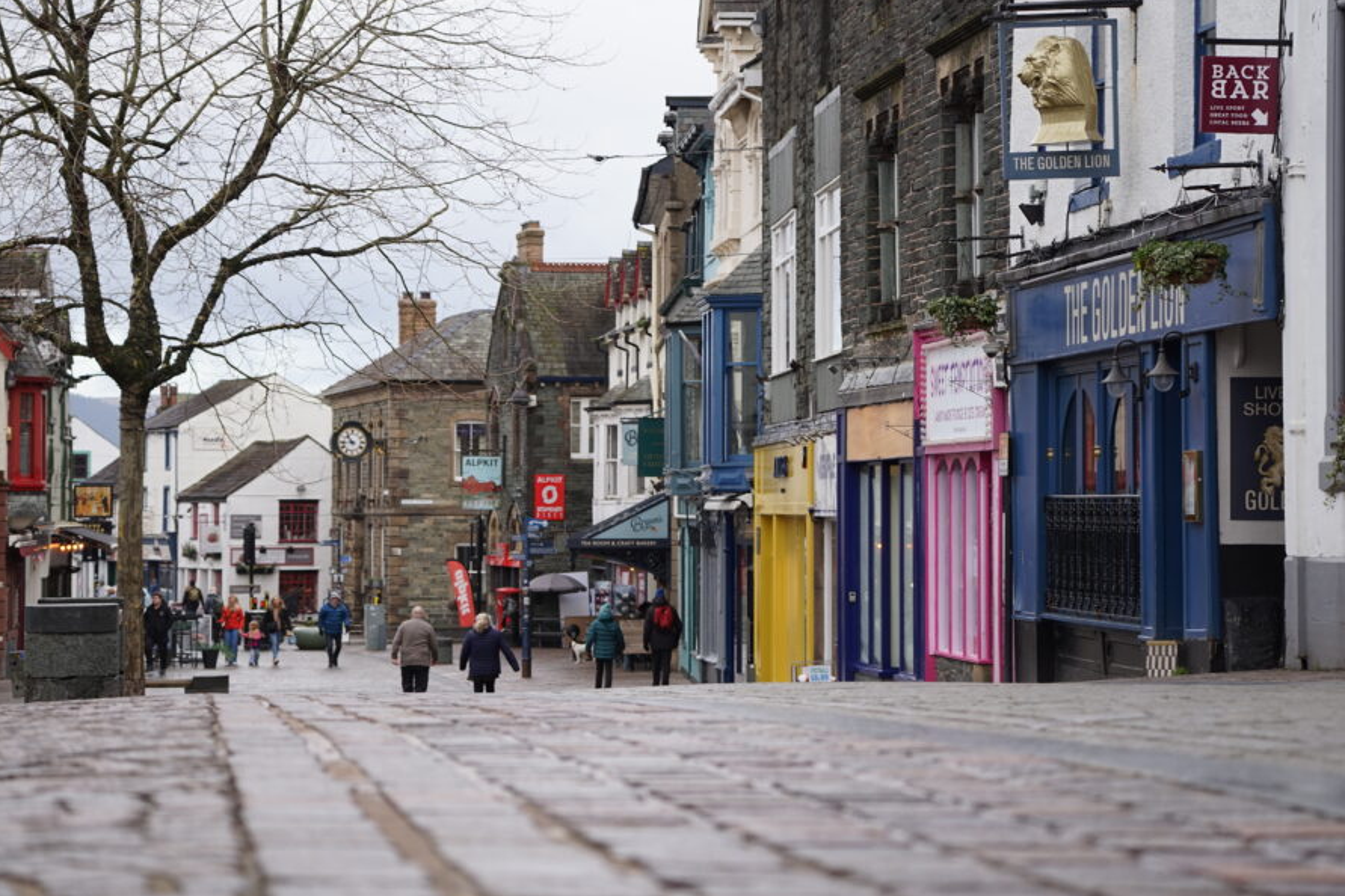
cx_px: 648
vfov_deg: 12.7
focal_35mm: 108
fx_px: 4035
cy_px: 413
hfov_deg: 18.9
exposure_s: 1/160
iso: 250
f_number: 5.6
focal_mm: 94
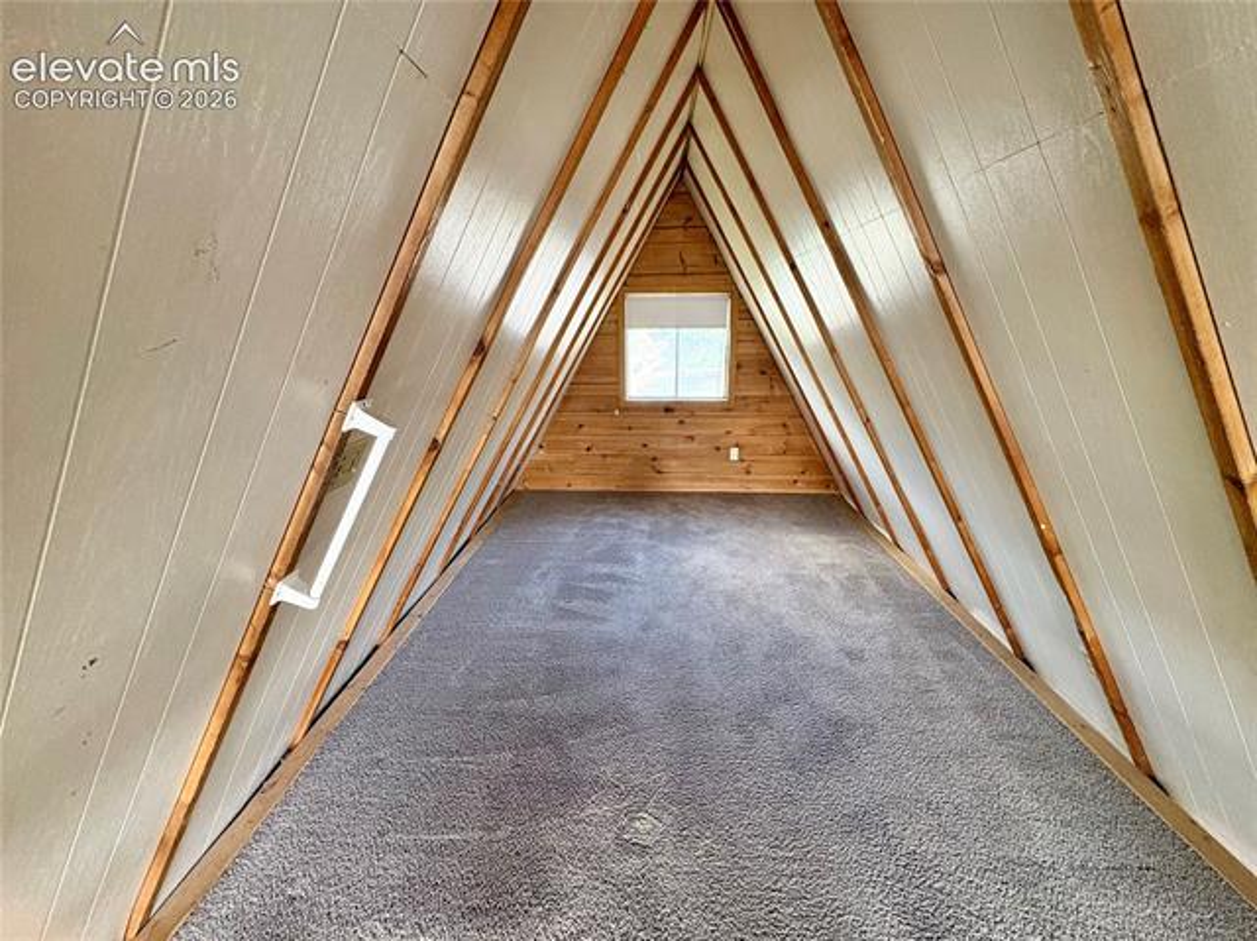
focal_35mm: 14
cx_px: 628
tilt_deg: -17.2
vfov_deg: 85.6
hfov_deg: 102.1
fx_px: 508
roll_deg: +0.1
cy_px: 470
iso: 400
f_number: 2.2
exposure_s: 1/60
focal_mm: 2.22
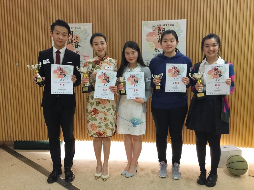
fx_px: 213
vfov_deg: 48.2
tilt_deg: -6.2
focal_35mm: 29
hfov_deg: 61.7
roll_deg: -1.1
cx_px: 127
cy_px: 95
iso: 100
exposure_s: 1/17
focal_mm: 4.15
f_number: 2.2
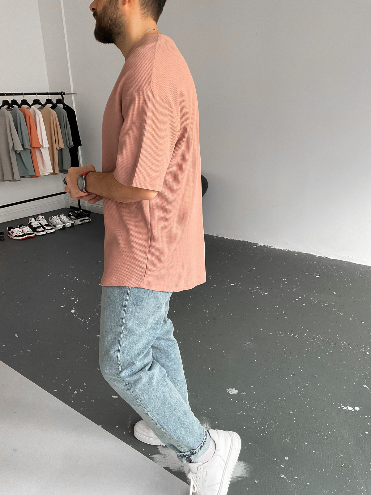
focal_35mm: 29
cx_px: 186
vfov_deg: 61.7
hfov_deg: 48.2
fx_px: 414
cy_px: 248
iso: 100
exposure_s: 1/60
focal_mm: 3
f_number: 1.8
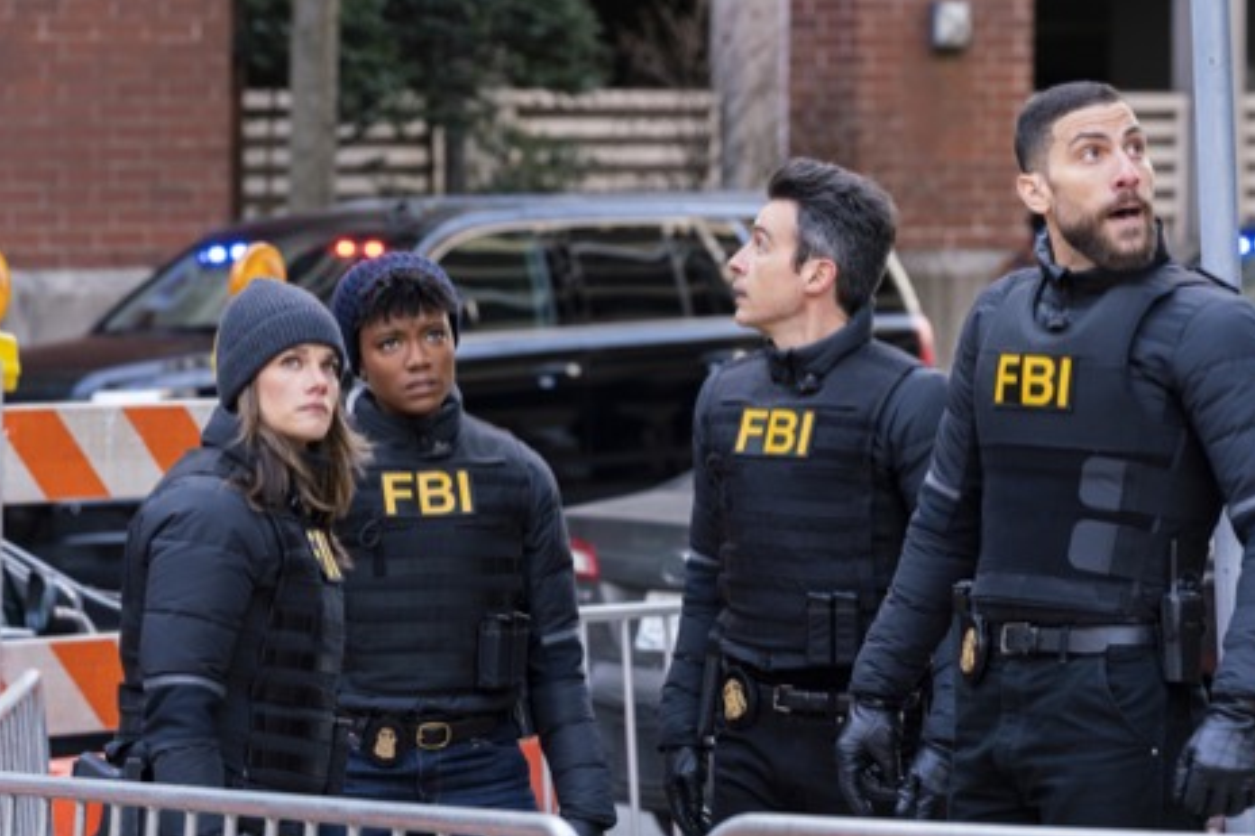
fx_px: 7178
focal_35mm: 206
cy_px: 399
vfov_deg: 6.7
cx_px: 671
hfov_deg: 10.0
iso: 1000
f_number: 7.1
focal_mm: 191
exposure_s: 1/200
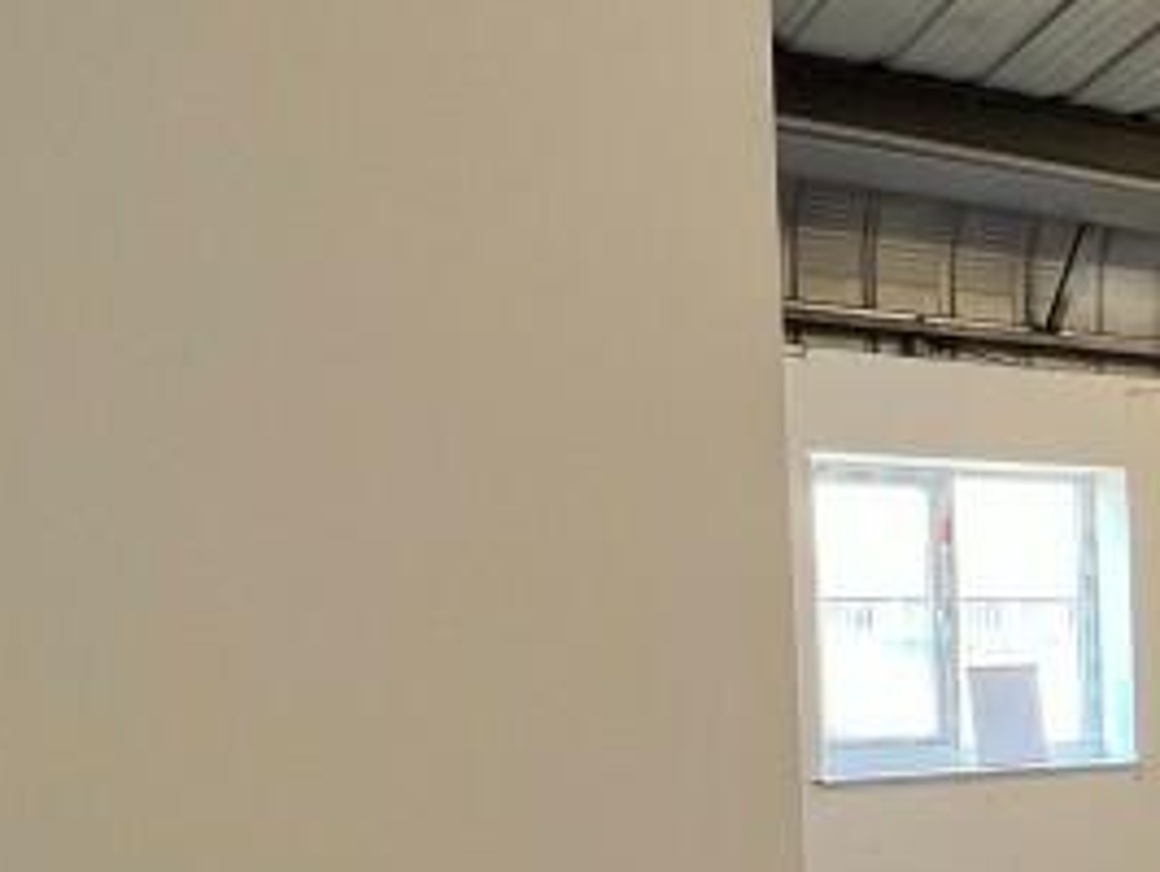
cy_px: 750
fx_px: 1677
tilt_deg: -4.2
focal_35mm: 50
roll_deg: +0.2
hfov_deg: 28.3
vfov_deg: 28.3
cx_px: 1648
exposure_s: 1/100
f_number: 1.8
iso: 125
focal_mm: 1.57
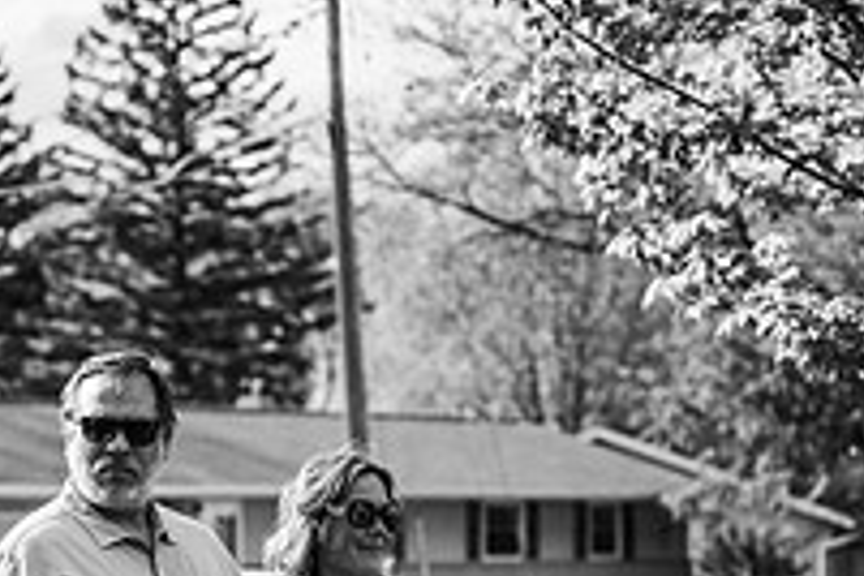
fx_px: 3432
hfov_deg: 14.3
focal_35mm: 143
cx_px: 254
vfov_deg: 9.5
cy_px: 714
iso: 125
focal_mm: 64
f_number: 2.8
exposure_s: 1/4000
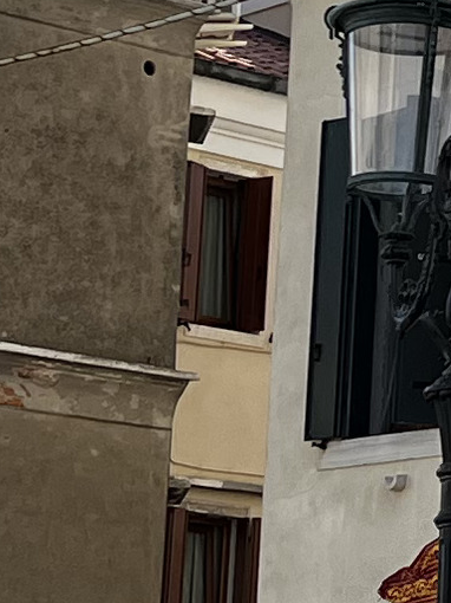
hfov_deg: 7.0
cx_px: 864
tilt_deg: +16.7
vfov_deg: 9.6
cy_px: -121
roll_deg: +0.3
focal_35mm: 204
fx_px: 3547
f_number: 1.5
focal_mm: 5.7
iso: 50
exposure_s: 1/5319
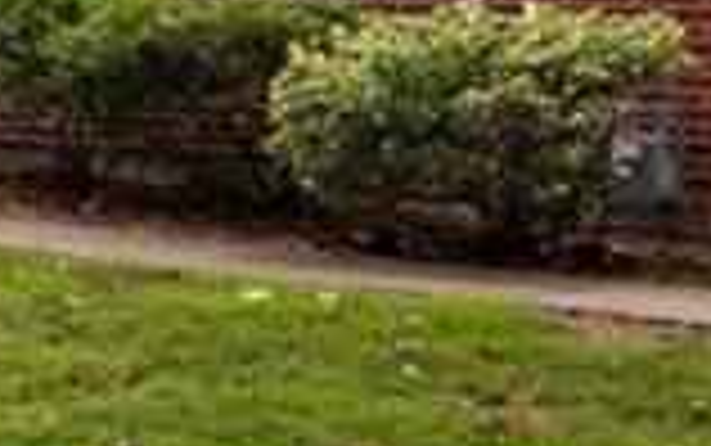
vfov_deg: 7.0
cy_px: -264
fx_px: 3587
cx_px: -288
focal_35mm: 185
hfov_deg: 11.0
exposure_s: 1/400
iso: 160
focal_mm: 28
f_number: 4
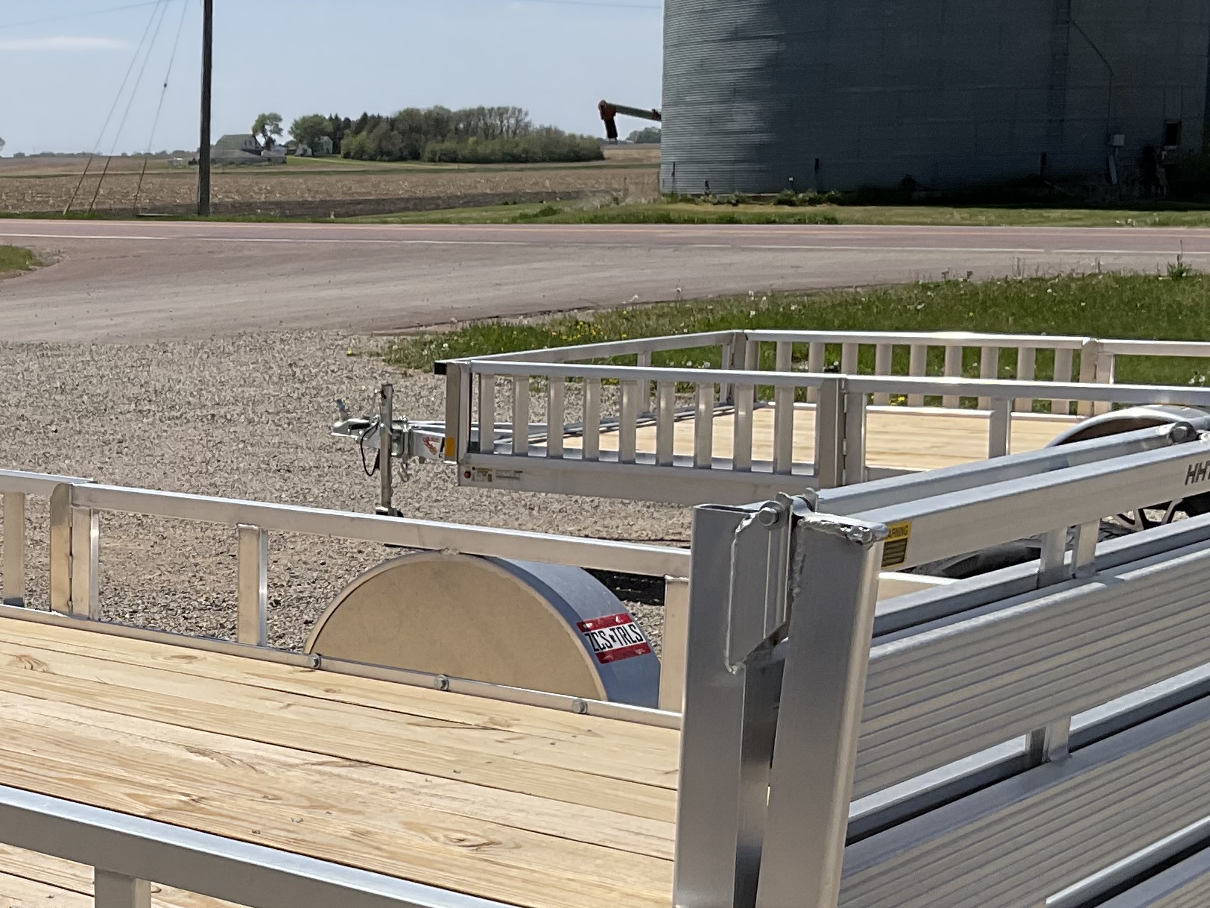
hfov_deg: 26.2
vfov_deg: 20.3
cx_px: 145
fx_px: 2517
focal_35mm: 72
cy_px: 645
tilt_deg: -10.9
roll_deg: +0.8
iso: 16
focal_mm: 3
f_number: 1.8
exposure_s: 1/3322
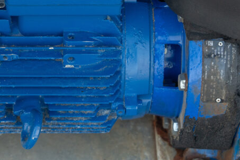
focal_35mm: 113
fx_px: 753
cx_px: 59
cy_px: 3
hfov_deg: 18.0
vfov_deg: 12.0
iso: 640
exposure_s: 1/100
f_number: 5
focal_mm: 50
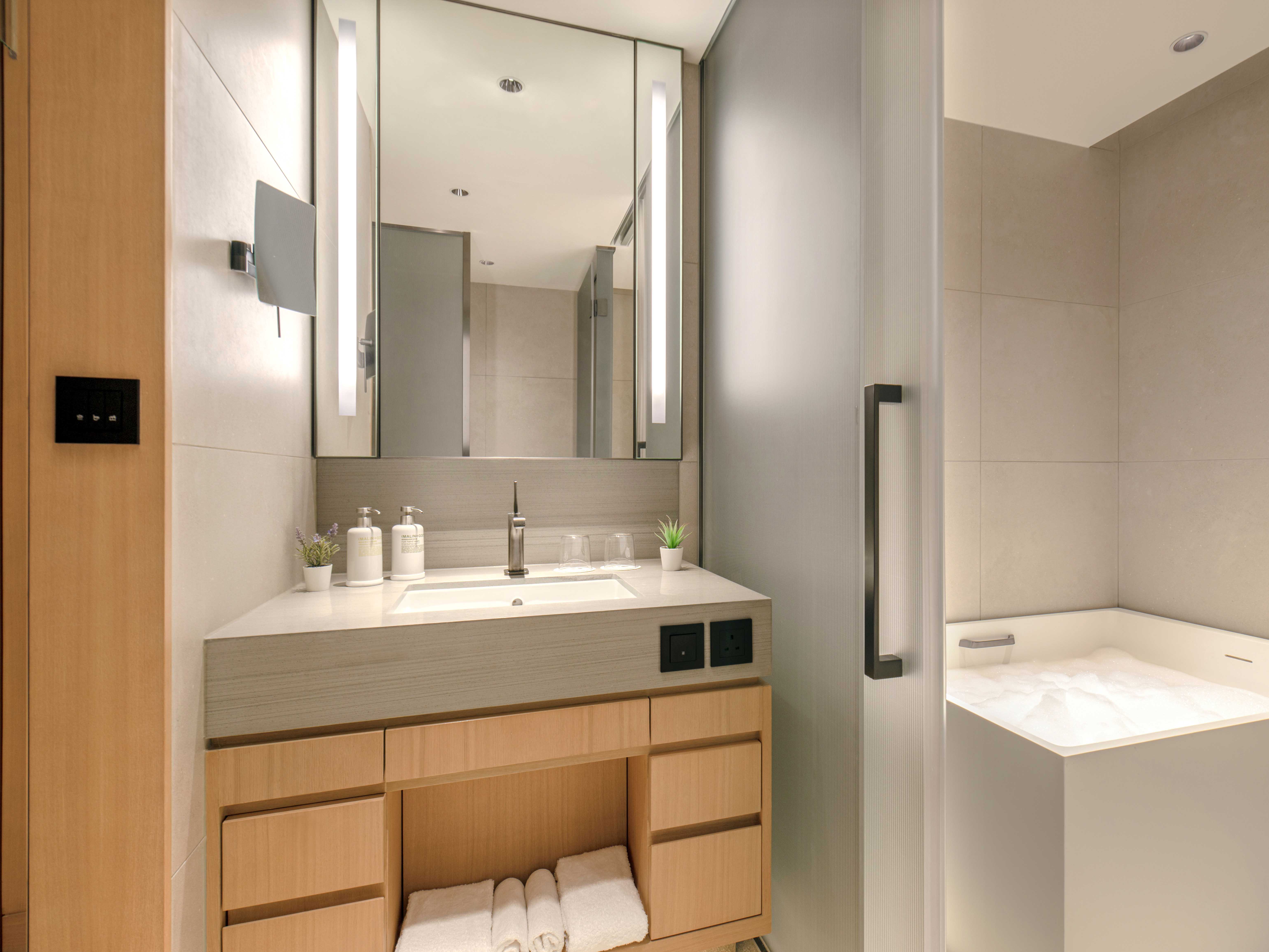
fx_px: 587
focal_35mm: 16
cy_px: 493
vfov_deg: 78.1
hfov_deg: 94.2
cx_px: 696
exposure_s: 1/1.25
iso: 100
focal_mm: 14
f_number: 8
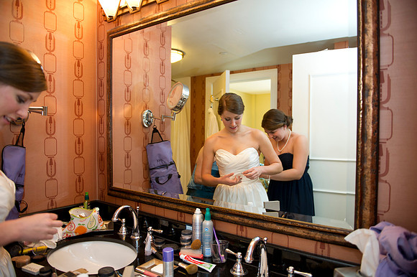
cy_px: 138
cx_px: 208
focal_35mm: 24
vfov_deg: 53.1
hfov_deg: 73.8
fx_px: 278
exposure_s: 1/125
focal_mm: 24
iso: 640
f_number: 2.8
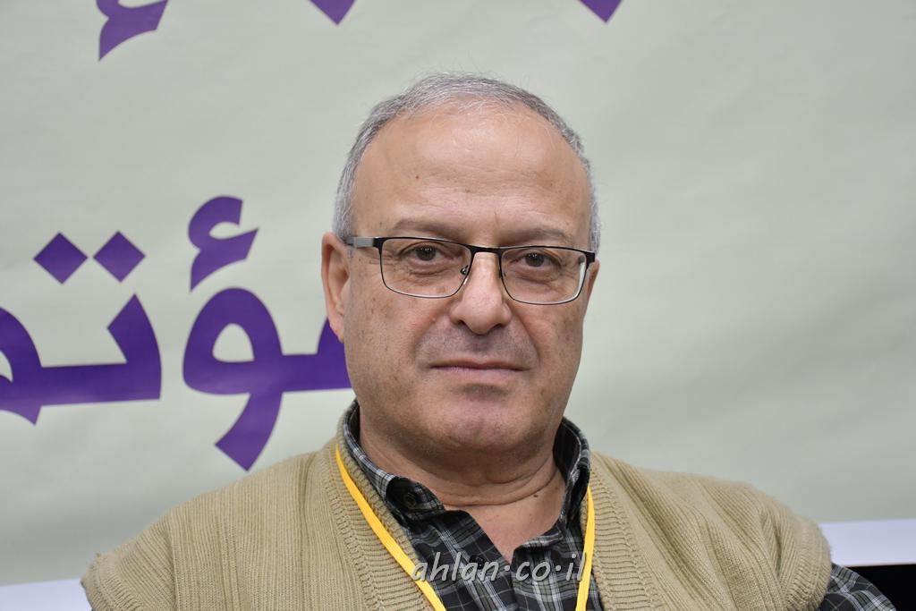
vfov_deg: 22.6
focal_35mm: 60
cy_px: 306
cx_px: 458
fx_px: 1527
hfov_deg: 33.4
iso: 1800
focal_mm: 40
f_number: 4.5
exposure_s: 1/125
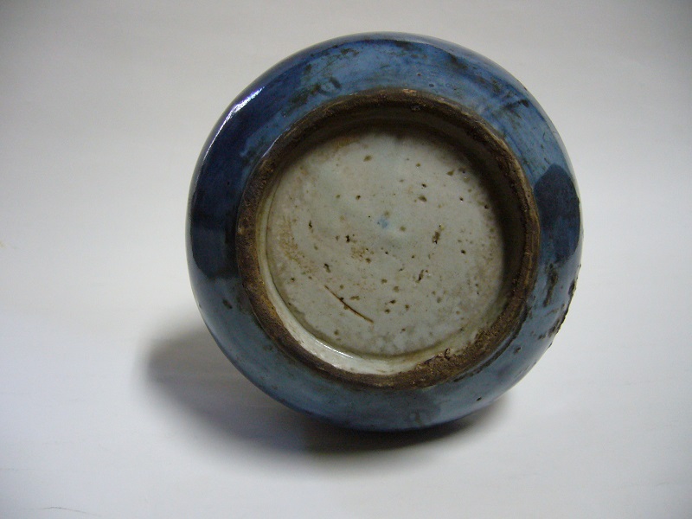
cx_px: 346
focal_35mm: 35
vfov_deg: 40.7
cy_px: 260
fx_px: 700
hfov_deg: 52.6
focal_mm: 5.8
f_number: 2.8
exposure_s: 1/10
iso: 200
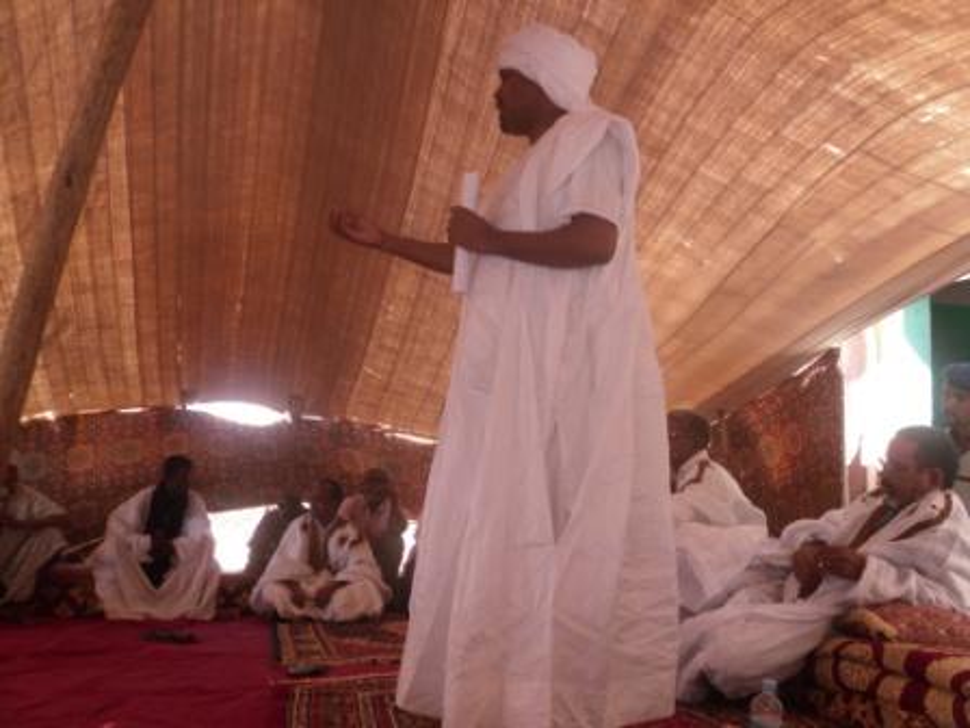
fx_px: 1261
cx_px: 485
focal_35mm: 45
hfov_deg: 42.1
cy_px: 364
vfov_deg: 32.2
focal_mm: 6.3
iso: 80
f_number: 3.5
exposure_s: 1/90
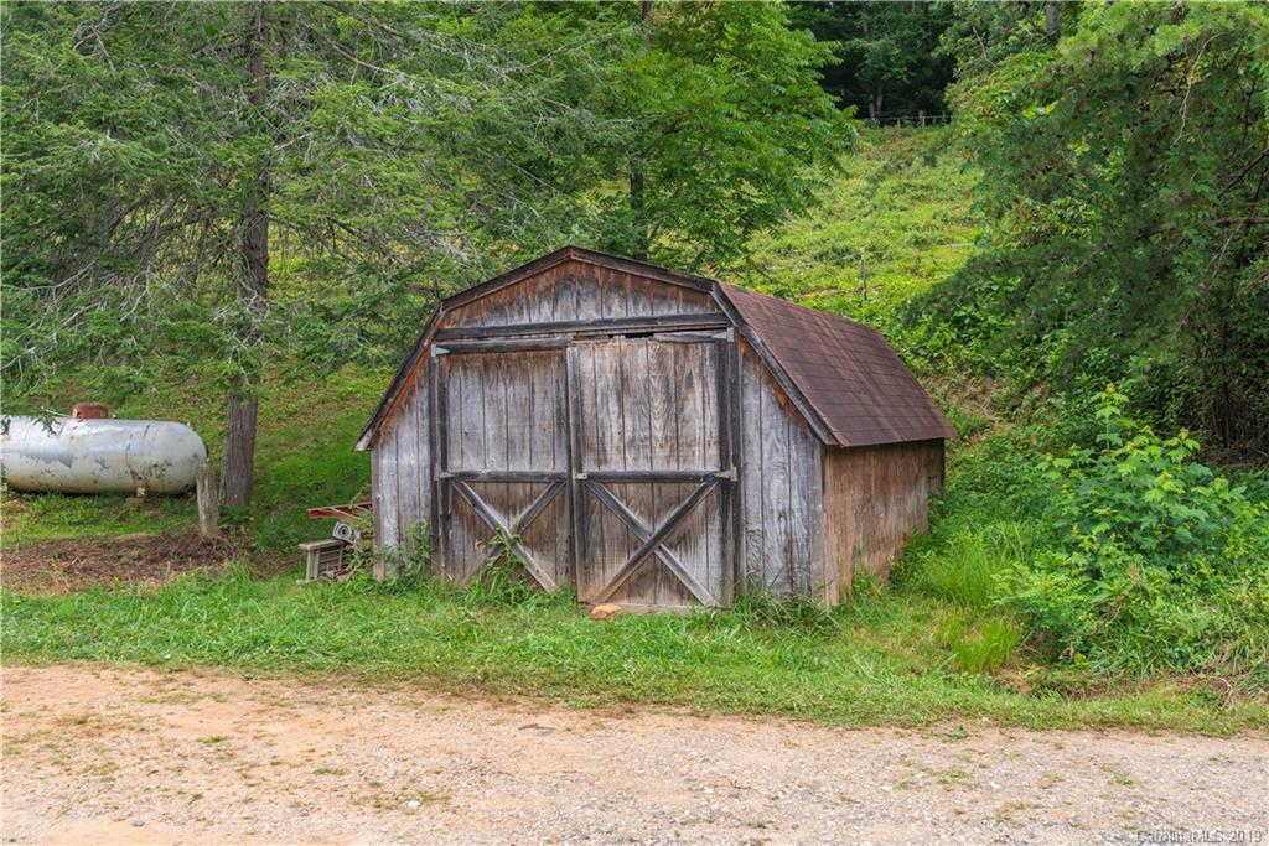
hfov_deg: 54.4
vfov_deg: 37.9
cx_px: 634
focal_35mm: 35
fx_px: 1234
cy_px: 423
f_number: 8
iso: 400
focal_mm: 35
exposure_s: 1/125
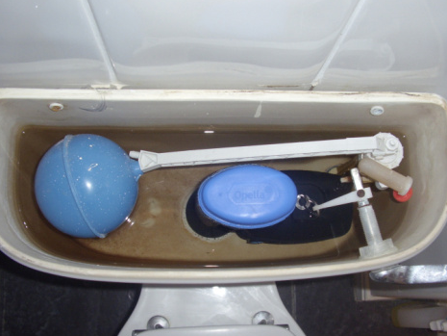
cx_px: 225
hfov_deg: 55.3
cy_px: 171
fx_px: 426
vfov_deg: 43.0
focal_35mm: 33
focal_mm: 5.8
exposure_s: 1/30
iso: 141
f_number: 2.9
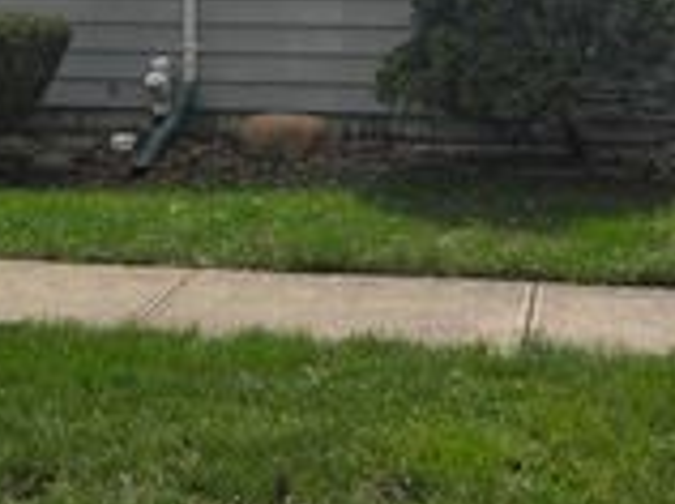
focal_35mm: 73
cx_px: 316
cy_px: 28
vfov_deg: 19.6
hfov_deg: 26.7
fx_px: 1421
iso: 80
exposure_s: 1/7328
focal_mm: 5.4
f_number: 1.8
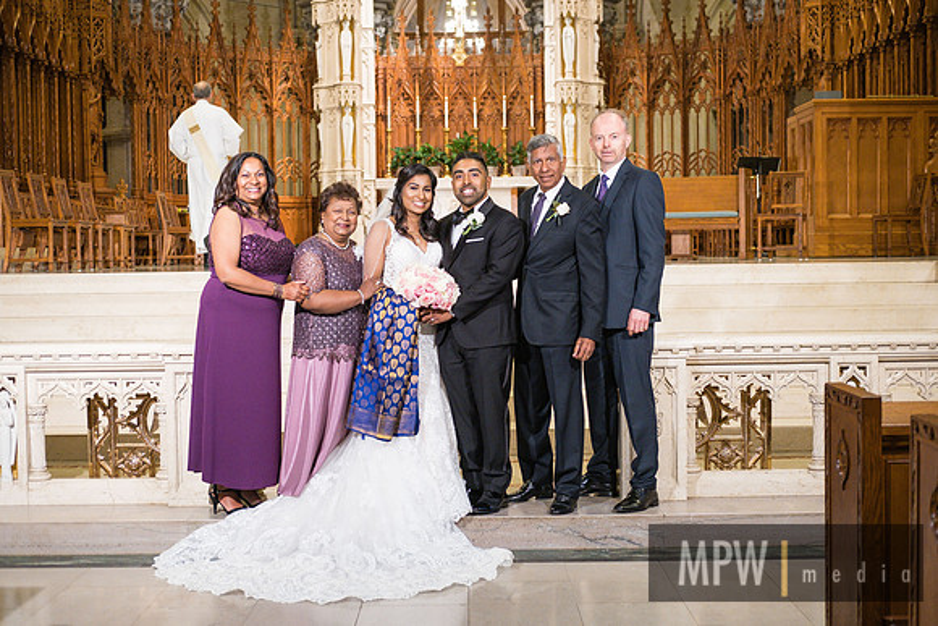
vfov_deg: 25.5
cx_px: 469
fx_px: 1381
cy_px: 313
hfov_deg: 37.5
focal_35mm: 53
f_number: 2.5
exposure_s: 1/125
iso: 2000
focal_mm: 35
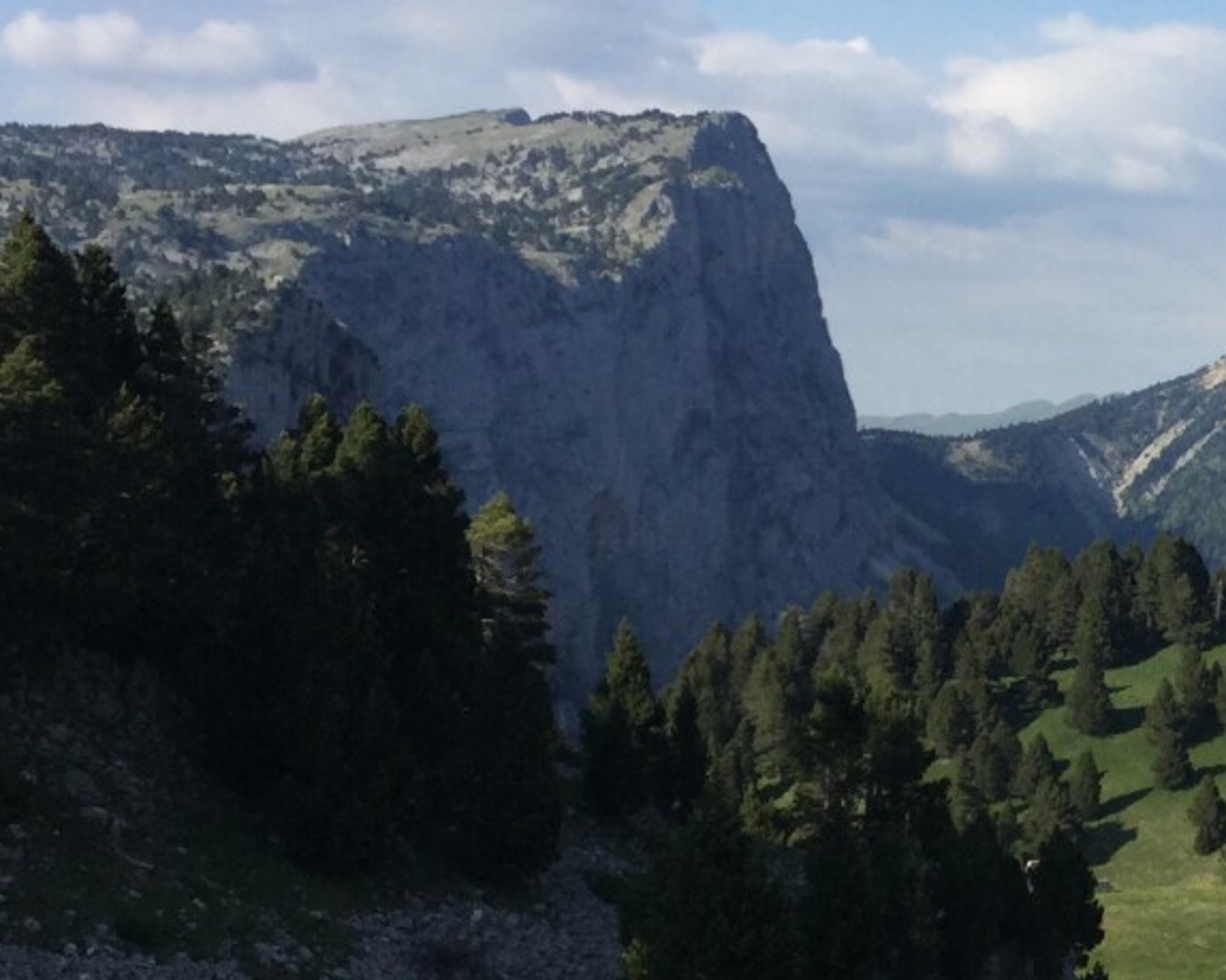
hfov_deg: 20.6
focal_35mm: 90
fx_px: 3265
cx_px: 1227
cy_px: 480
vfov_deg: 17.1
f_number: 2.4
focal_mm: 3.3
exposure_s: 1/1058
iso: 25
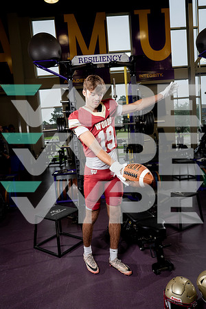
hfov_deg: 47.9
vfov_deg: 67.4
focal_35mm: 27
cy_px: 154
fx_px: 232
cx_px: 103
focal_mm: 27
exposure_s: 1/250
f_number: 5.6
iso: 640
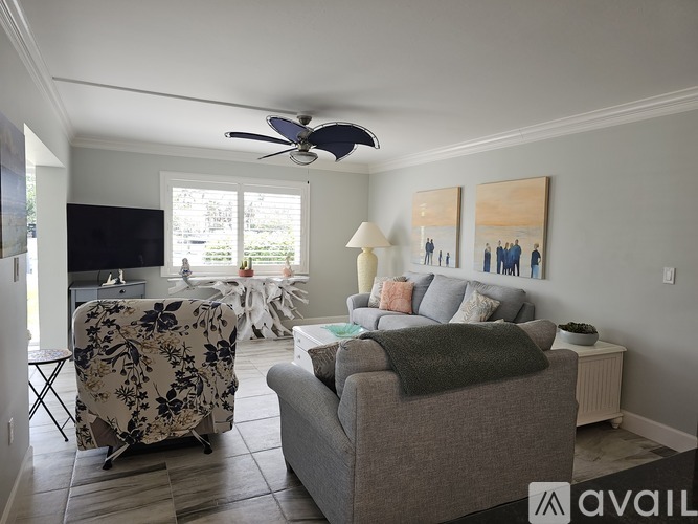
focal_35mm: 23
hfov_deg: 73.9
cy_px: 262
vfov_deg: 58.9
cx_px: 349
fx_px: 464
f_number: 1.7
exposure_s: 1/60
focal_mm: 6.3
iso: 32
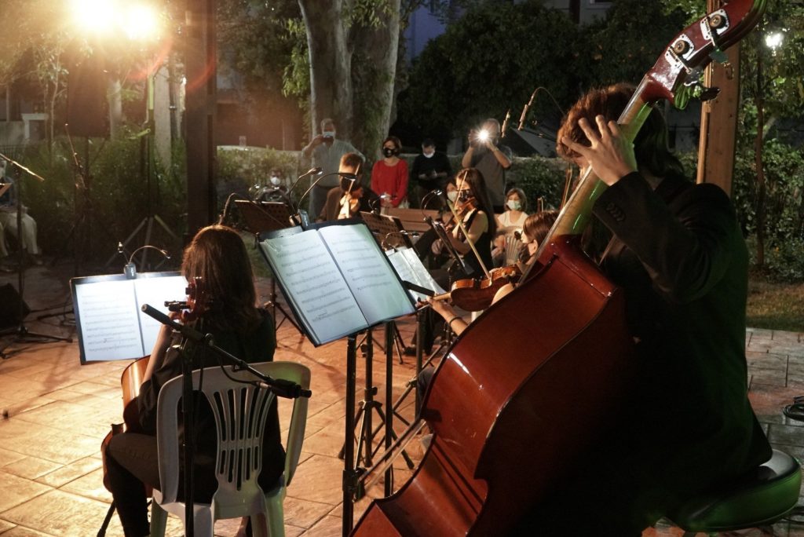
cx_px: 402
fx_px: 804
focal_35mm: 36
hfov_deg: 53.1
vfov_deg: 36.9
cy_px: 268
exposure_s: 1/20
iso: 4000
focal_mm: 24
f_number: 5
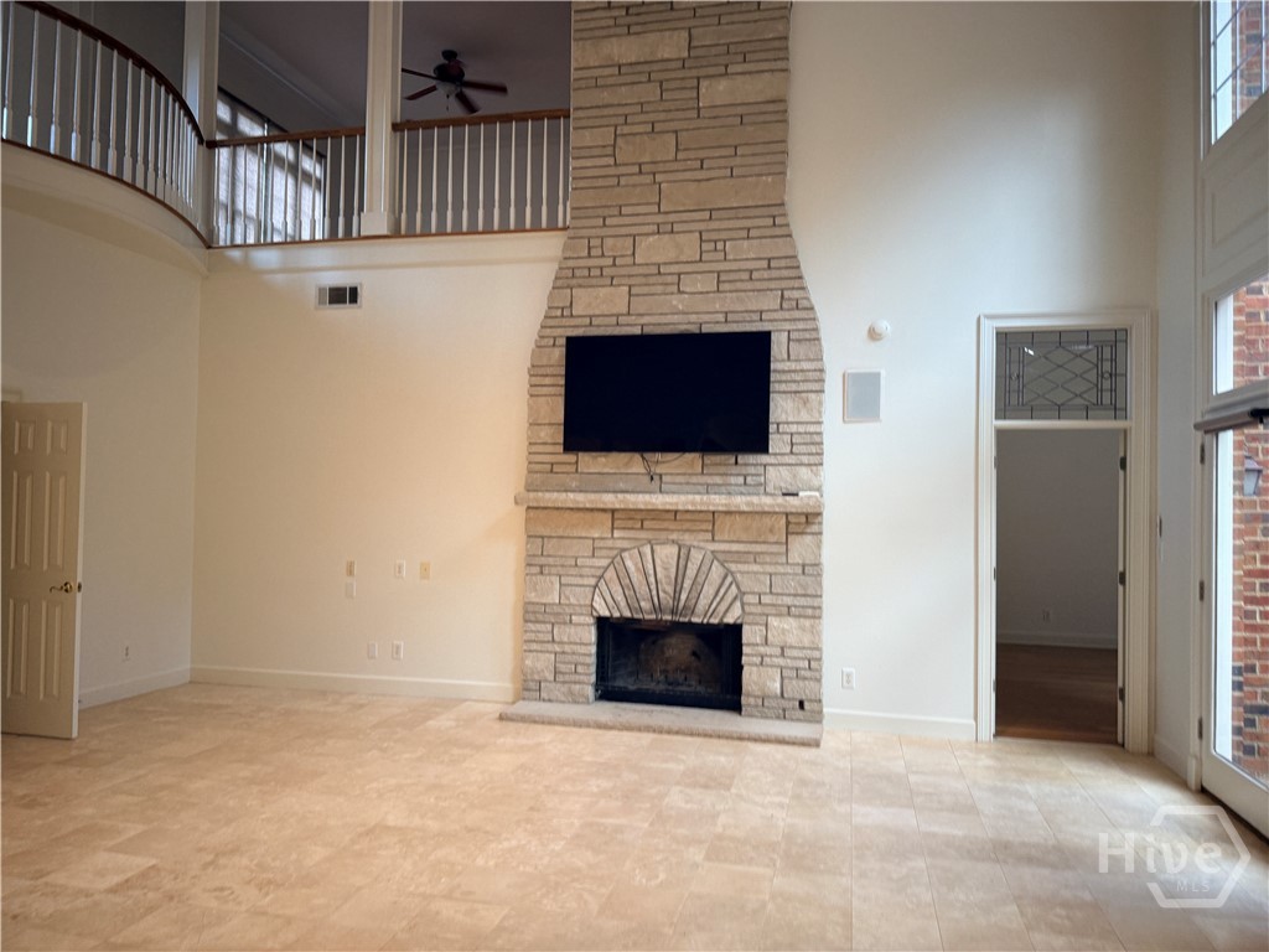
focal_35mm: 24
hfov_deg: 71.6
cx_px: 634
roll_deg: +0.2
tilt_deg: +2.0
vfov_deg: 56.8
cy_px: 476
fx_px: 880
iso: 160
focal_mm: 6.76
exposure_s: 1/60
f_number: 1.78
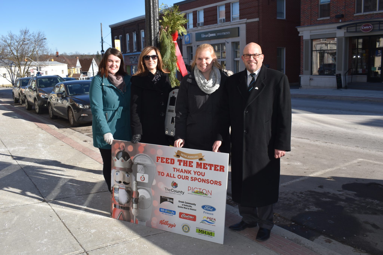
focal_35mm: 33
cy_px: 128
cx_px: 192
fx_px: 351
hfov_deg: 57.2
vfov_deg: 40.0
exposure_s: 1/200
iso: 100
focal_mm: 22
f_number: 8
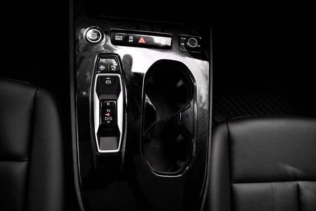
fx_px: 249
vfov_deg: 45.8
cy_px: 112
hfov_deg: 64.7
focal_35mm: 28
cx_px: 148
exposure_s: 1/250
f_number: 4
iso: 640
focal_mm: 24
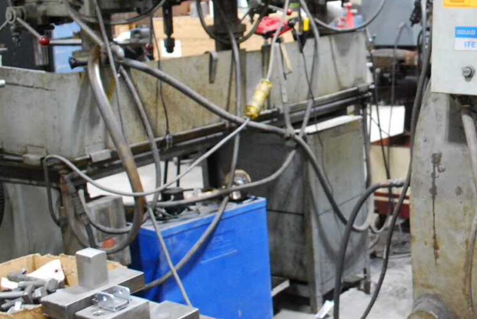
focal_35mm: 58
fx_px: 770
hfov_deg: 32.6
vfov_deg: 23.2
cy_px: 72
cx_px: 438
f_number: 3.5
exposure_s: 1/30
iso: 1400
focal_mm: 18
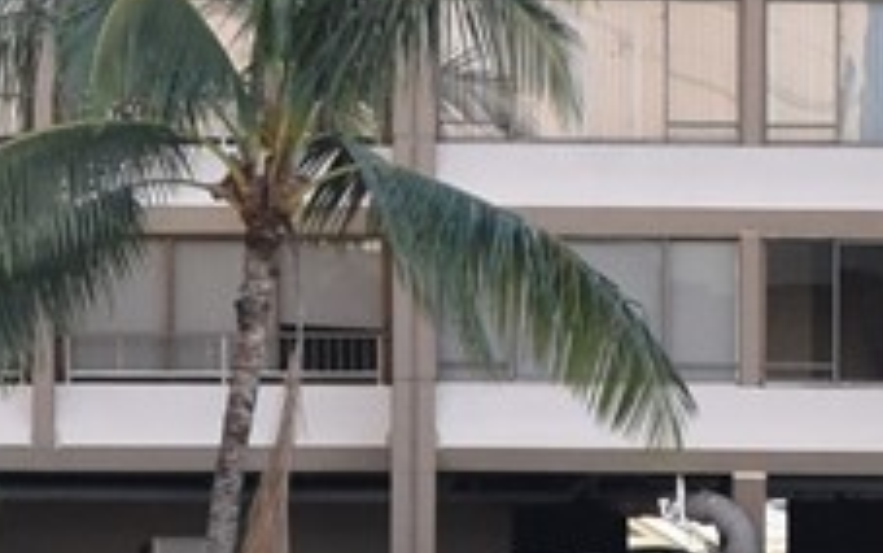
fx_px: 8541
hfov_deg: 5.9
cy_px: 1272
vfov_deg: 3.7
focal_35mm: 355
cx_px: 922
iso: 800
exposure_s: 1/320
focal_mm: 31
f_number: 10
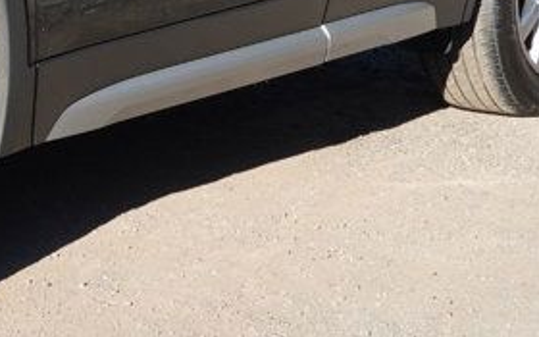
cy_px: -84
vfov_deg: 9.2
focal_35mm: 140
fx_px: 2055
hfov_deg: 14.1
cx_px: -241
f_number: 9
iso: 640
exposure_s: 1/250
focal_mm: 25
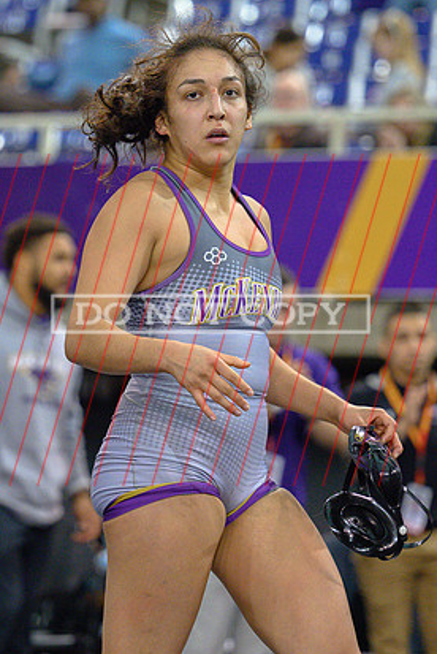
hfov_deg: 6.0
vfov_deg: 9.0
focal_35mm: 229
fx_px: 4162
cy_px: 306
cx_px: 124
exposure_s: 1/640
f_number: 2.8
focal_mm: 125
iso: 4500
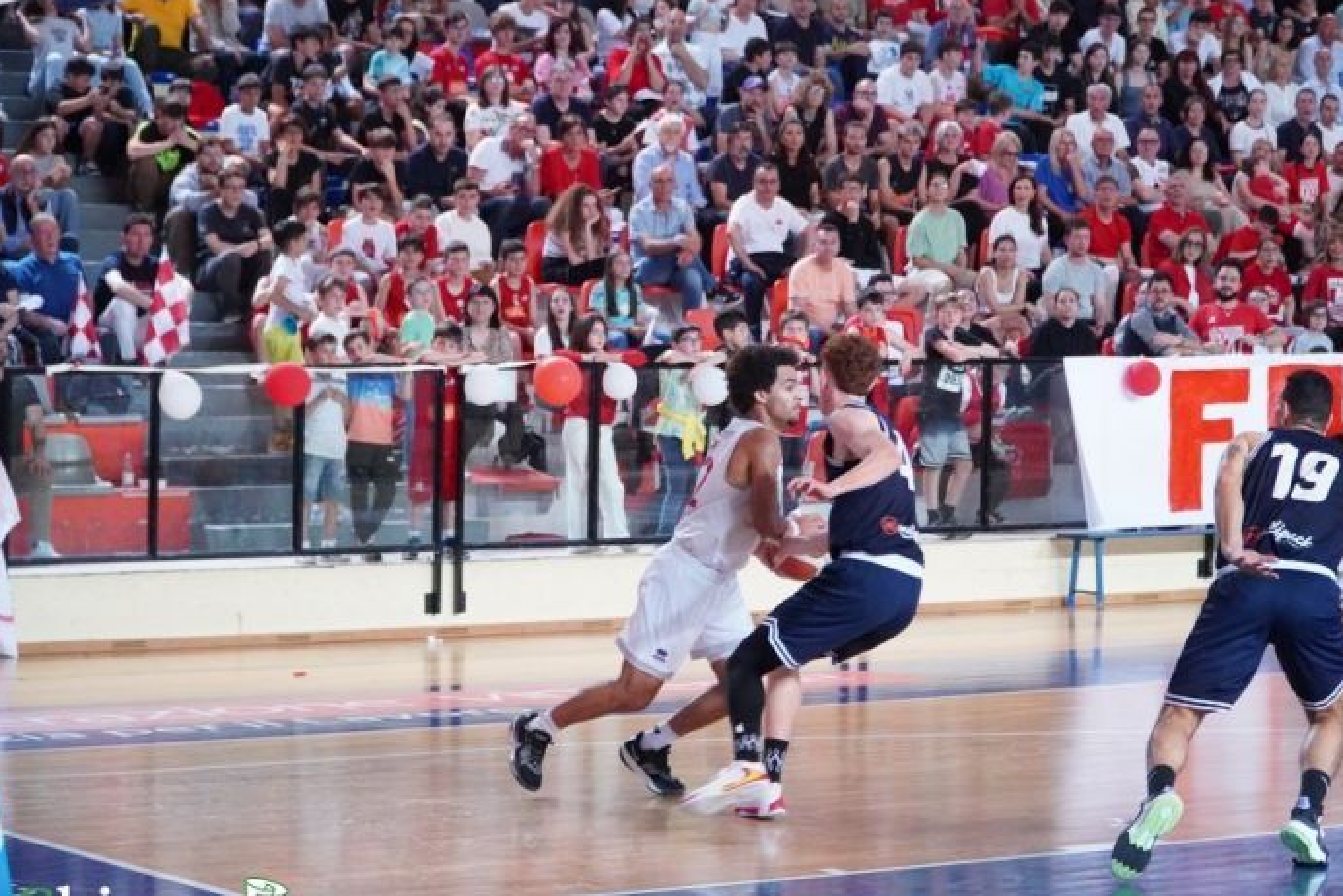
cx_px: 770
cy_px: 451
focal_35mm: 96
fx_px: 3566
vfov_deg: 14.3
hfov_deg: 21.3
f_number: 4
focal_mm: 55
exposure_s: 1/640
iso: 5000
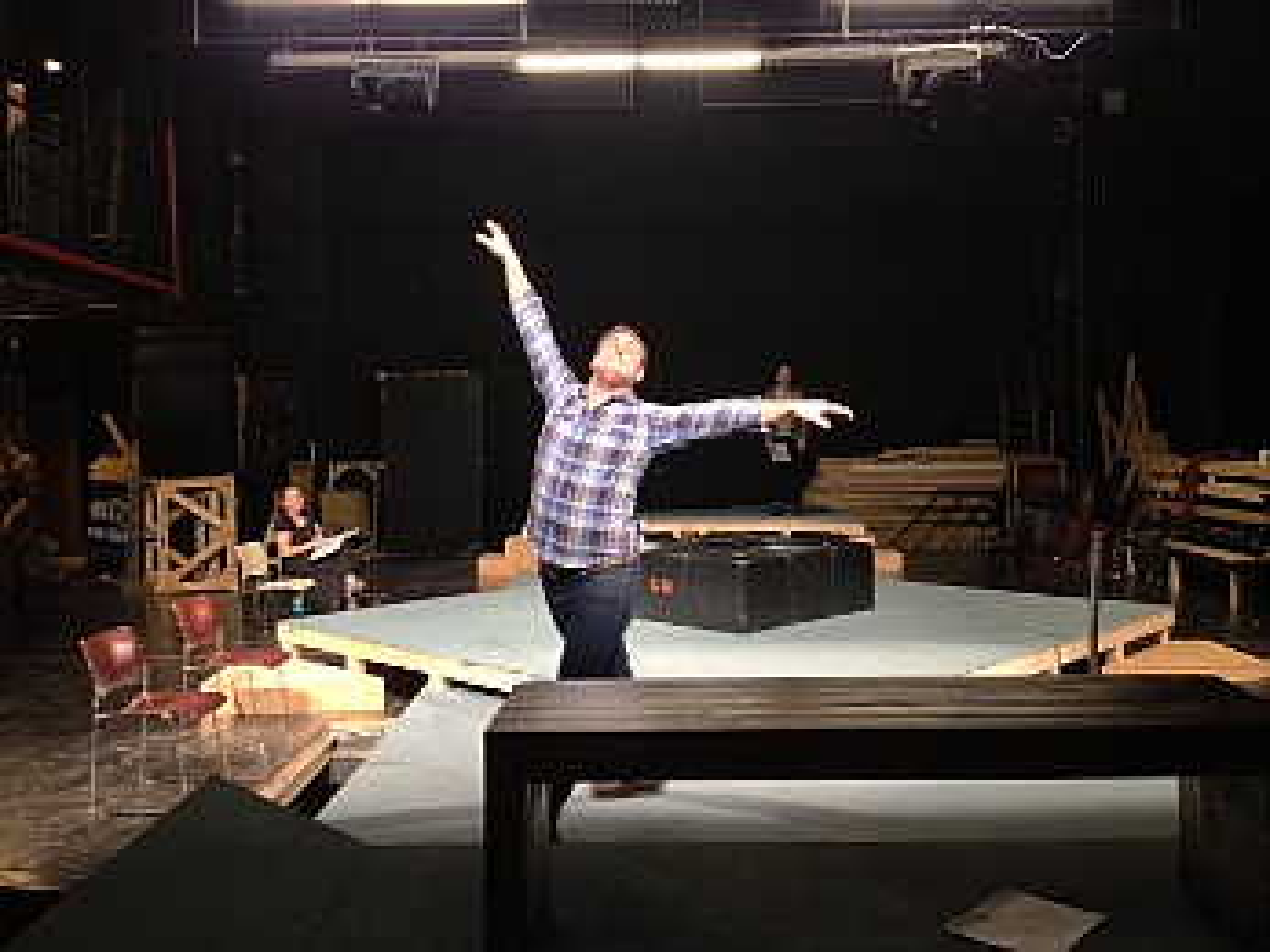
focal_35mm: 35
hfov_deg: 52.6
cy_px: 476
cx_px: 635
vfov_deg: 40.7
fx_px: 1284
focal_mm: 4.28
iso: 200
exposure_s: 1/20
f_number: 2.4
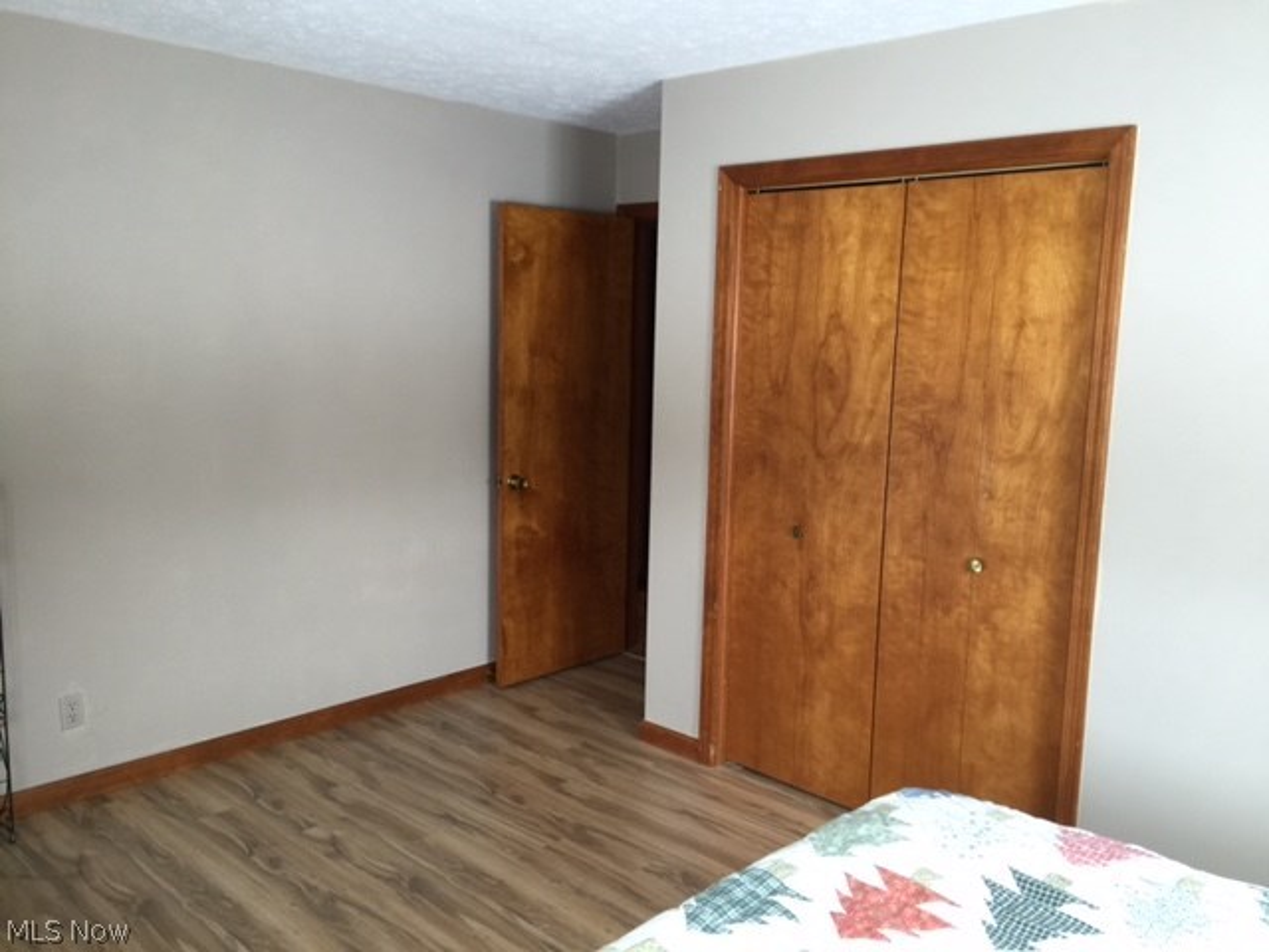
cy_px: 476
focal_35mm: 29
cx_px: 634
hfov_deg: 61.7
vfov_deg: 48.2
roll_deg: -0.8
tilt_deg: -7.0
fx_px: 1063
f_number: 2.2
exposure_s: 1/33
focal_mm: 4.15
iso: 32
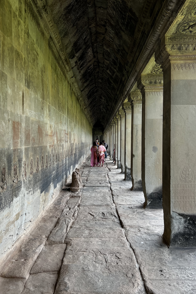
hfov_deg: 42.3
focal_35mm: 31
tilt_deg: +0.8
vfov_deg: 60.3
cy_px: 141
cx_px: 96
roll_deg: +1.5
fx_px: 253
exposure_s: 1/366
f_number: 1.5
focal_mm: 5.7
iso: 50
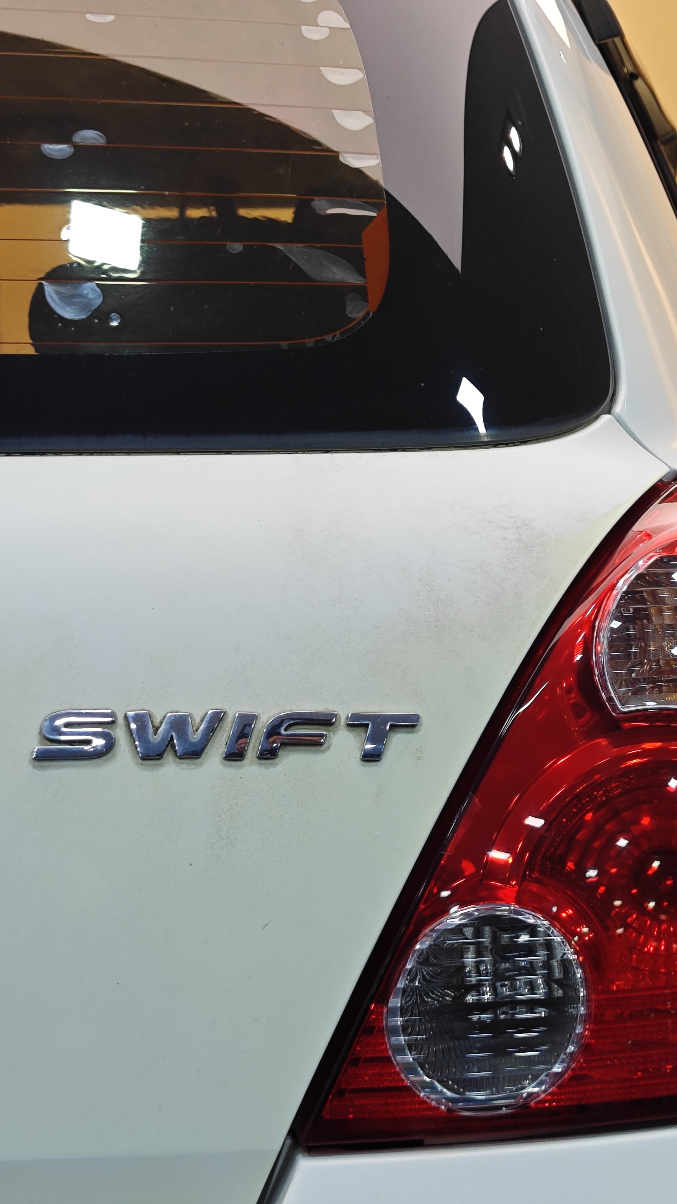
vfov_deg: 31.4
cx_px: 638
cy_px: 602
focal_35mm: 67
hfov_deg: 17.7
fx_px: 2139
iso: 160
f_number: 1.9
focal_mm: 8.7
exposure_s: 1/100
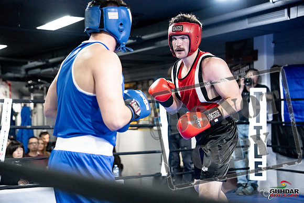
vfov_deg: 19.5
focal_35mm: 70
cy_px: 102
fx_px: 591
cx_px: 152
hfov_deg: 28.8
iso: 10000
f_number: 2.8
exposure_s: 1/1000
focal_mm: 70
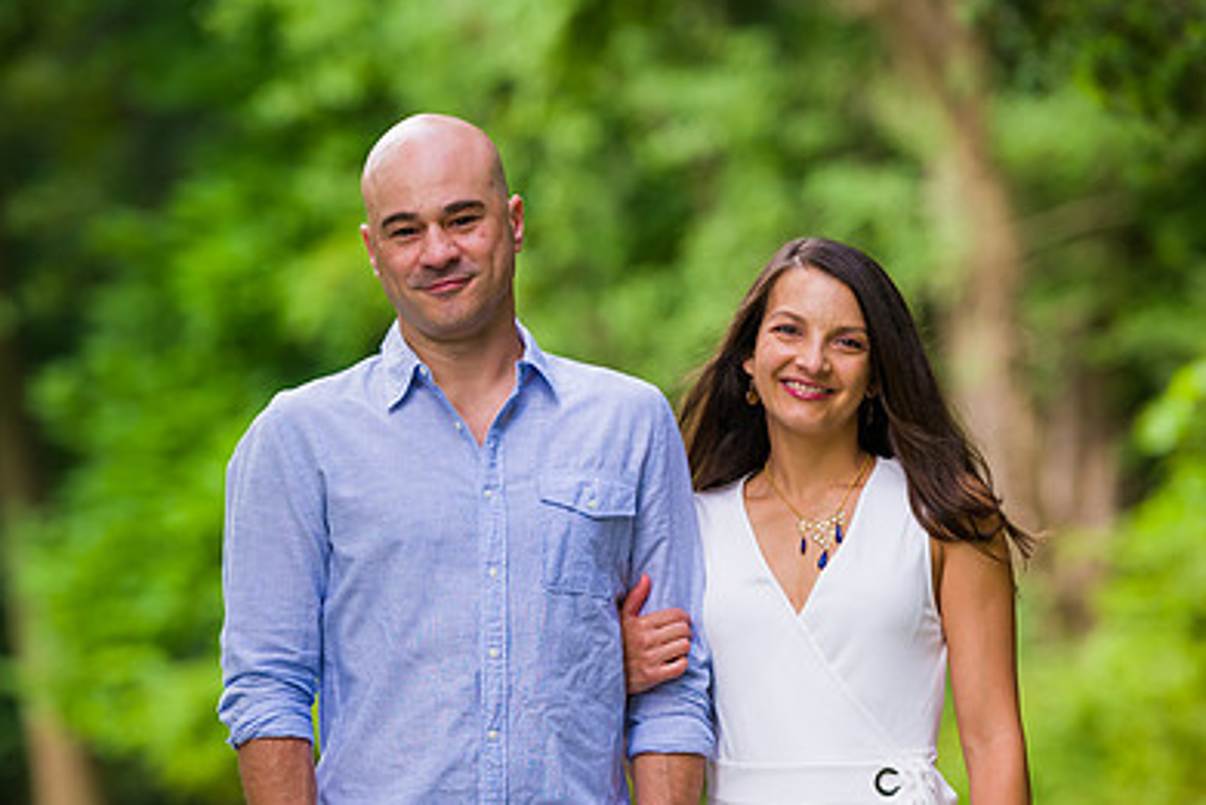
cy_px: 529
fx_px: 8445
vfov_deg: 5.5
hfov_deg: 8.2
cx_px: 586
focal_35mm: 252
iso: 200
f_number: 4
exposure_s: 1/400
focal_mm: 170
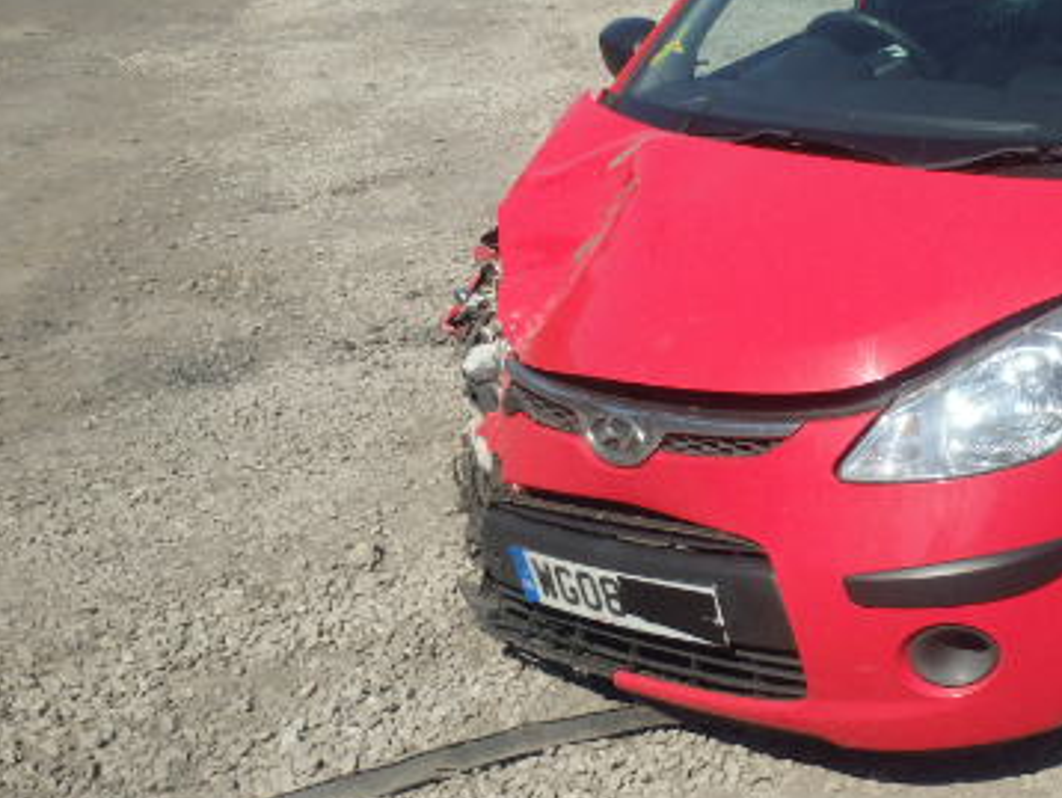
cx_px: 878
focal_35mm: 50
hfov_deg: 36.6
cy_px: 436
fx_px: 1535
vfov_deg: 29.1
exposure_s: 1/250
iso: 200
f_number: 11
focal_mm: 5
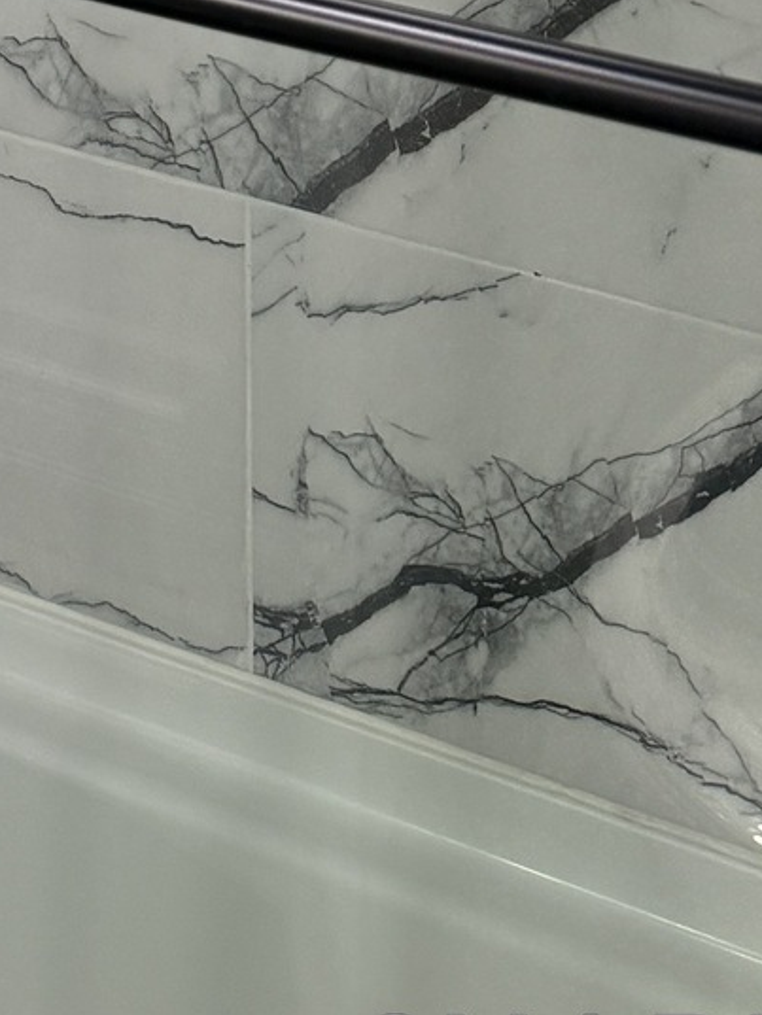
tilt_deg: -7.2
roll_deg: +2.1
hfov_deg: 13.0
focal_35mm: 103
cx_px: -611
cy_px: -1038
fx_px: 3022
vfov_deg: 15.2
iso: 160
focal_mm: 6.76
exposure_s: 1/240
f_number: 1.78
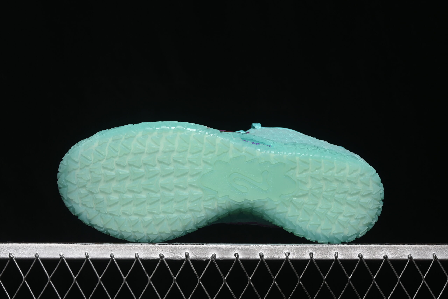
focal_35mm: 75
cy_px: 150
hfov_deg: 27.0
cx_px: 224
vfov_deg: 18.2
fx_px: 933
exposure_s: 1/60
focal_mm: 50
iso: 160
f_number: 6.3
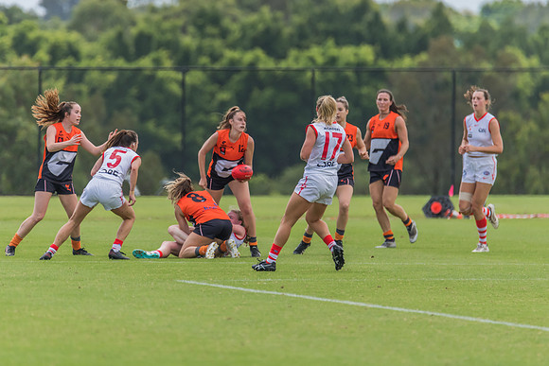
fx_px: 10945
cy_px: 150
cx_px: 257
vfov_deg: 1.9
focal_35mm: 718
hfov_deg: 2.9
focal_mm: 600
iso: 800
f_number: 6.3
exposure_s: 1/1600
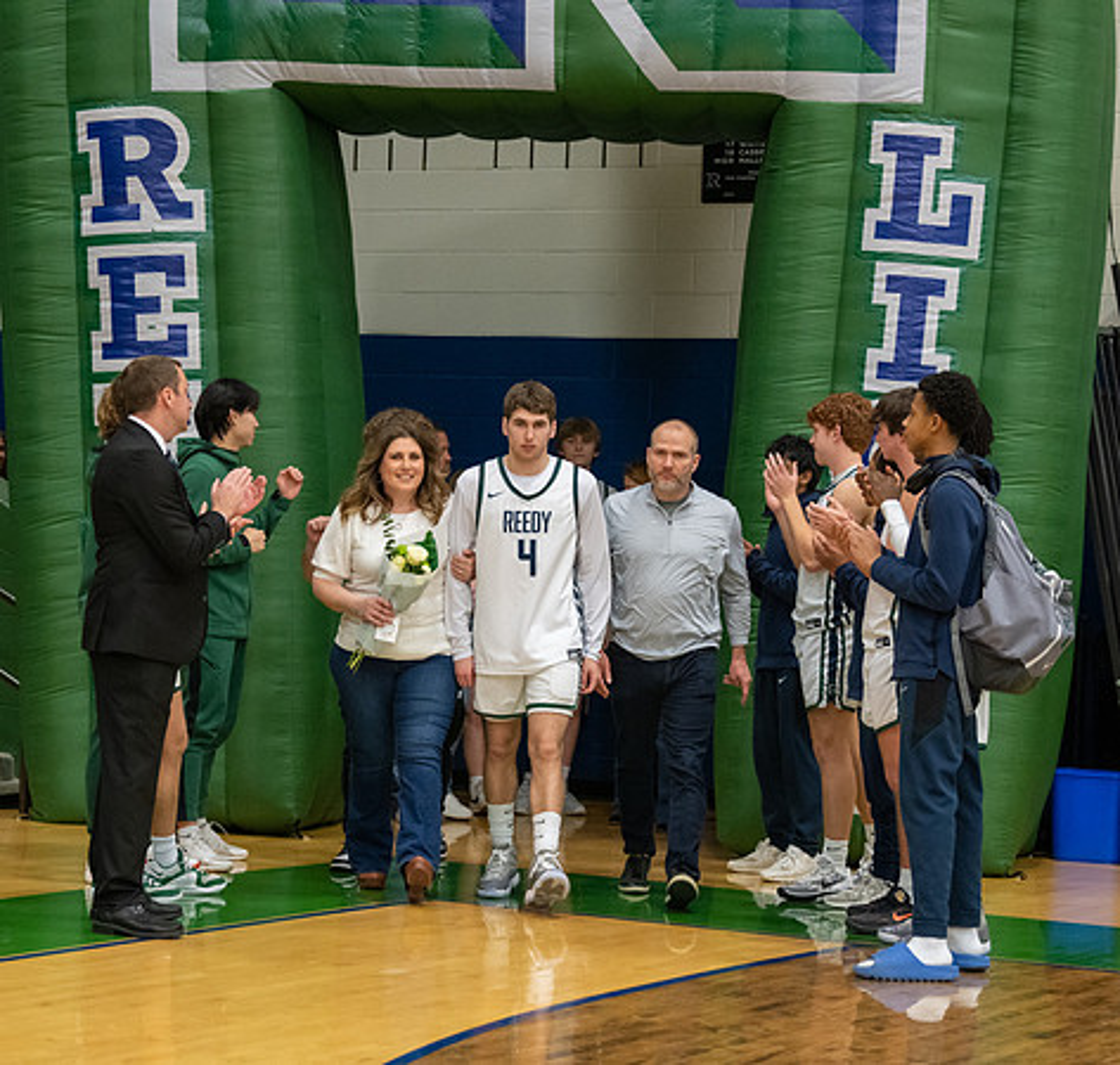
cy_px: 597
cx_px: 513
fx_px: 3481
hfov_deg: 18.3
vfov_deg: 17.4
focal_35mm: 97
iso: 5000
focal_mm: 70
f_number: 2.8
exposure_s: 1/320
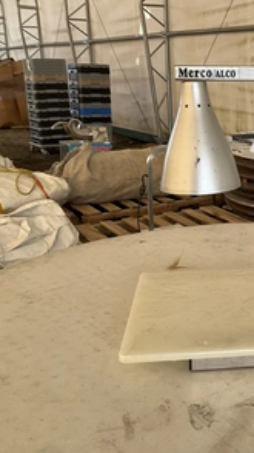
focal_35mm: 43
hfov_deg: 25.8
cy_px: 223
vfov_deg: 47.4
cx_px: 272
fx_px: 516
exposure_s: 1/128
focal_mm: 3
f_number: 1.8
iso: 20
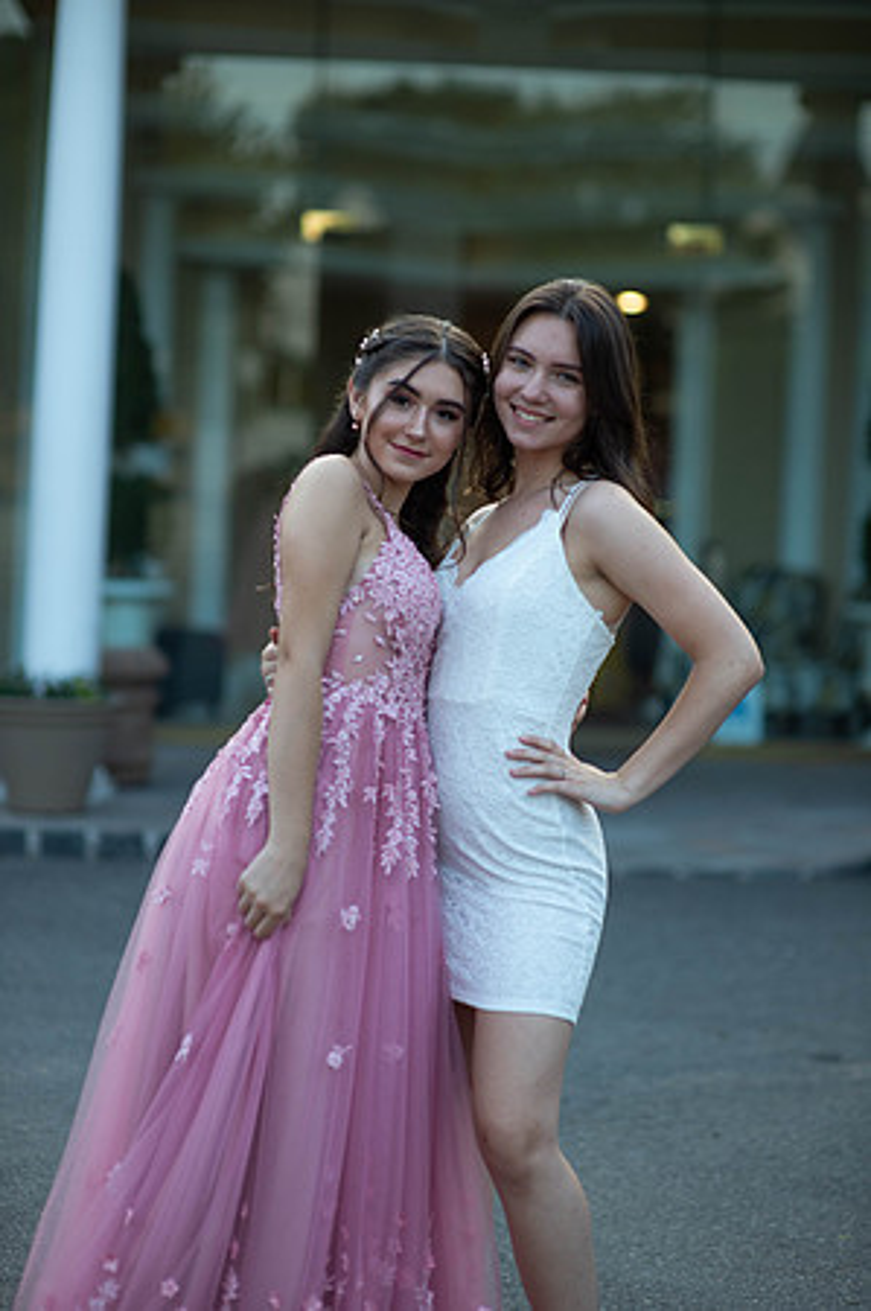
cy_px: 656
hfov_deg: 16.0
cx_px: 436
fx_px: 3092
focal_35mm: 85
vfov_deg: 23.9
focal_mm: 85
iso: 250
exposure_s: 1/1000
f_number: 2
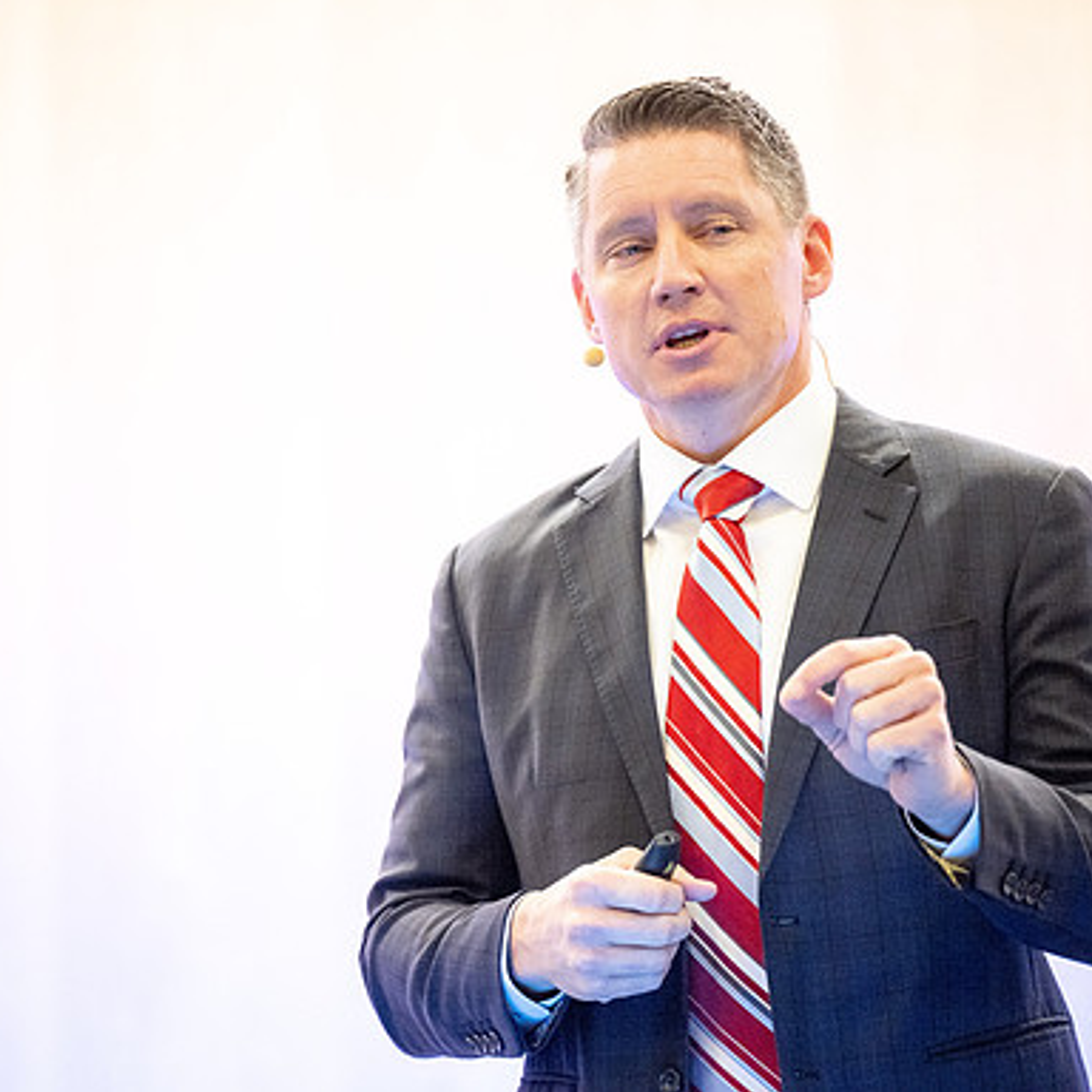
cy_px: 545
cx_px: 486
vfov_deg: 6.8
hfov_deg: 6.8
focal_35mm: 257
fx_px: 9172
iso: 8000
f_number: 2.8
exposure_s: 1/500
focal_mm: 200
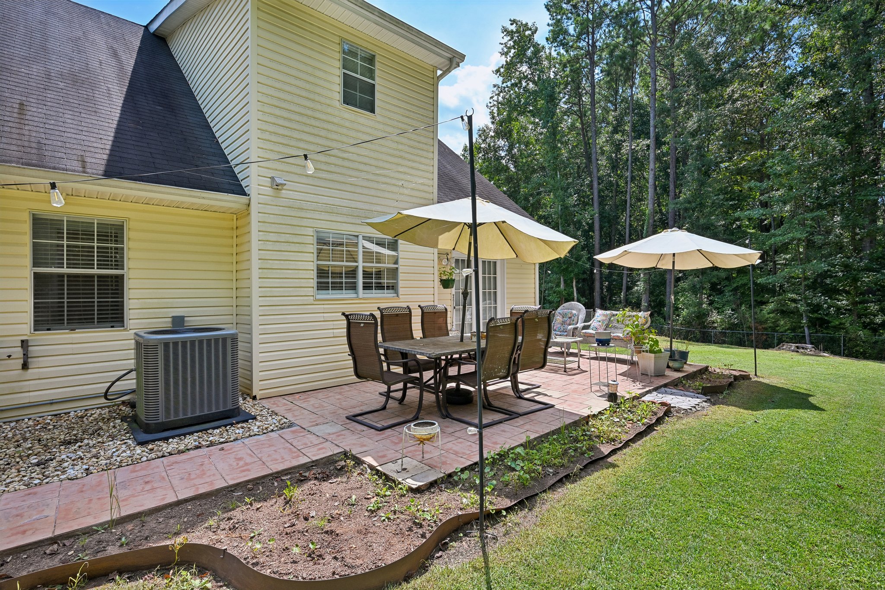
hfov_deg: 91.6
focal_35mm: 18
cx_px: 442
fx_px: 430
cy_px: 295
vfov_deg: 68.9
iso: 100
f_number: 8
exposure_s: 1/250
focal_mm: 17.5
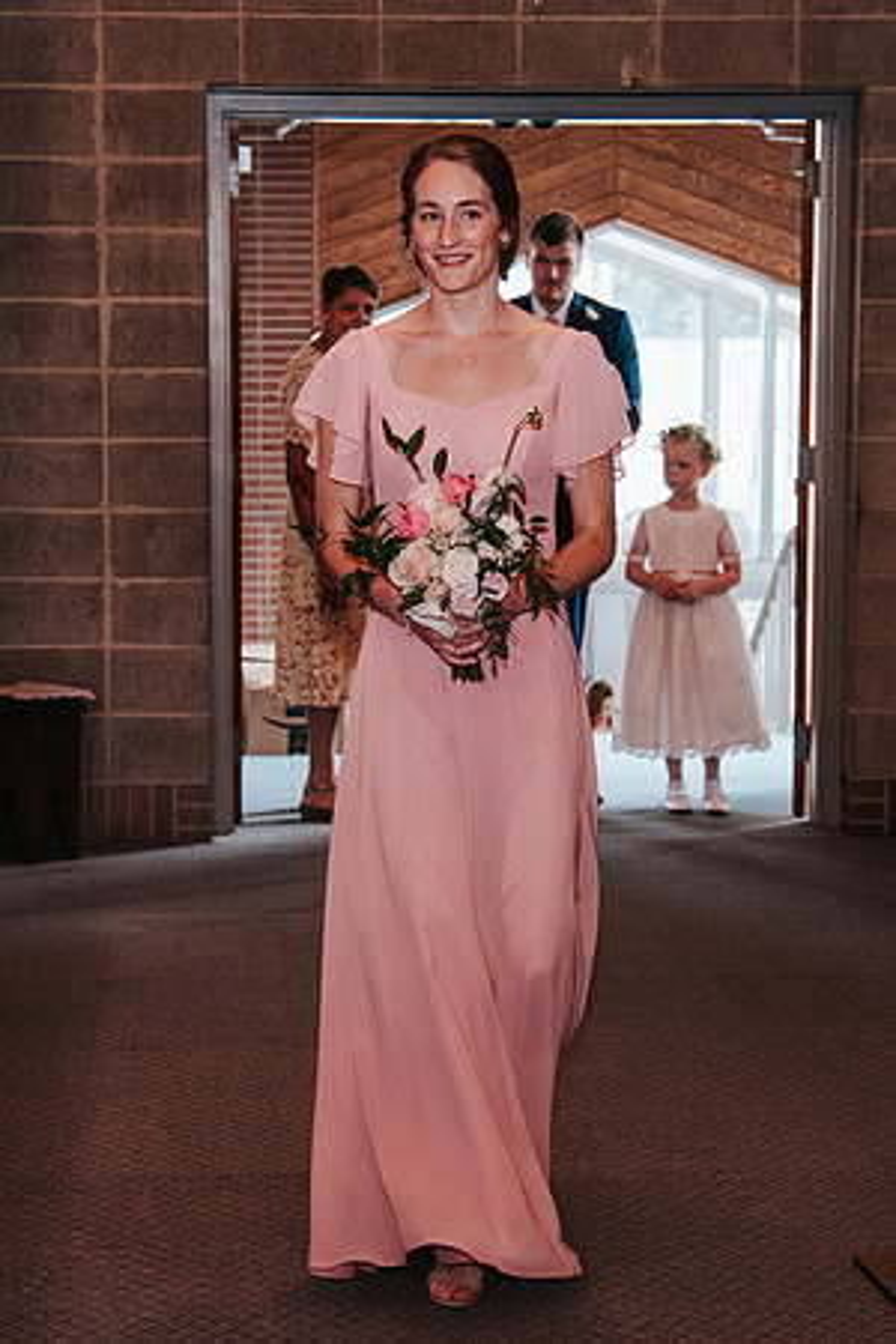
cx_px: 395
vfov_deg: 24.3
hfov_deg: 16.3
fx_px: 3122
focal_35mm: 84
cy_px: 625
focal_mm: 48
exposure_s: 1/200
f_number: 4
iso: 1000
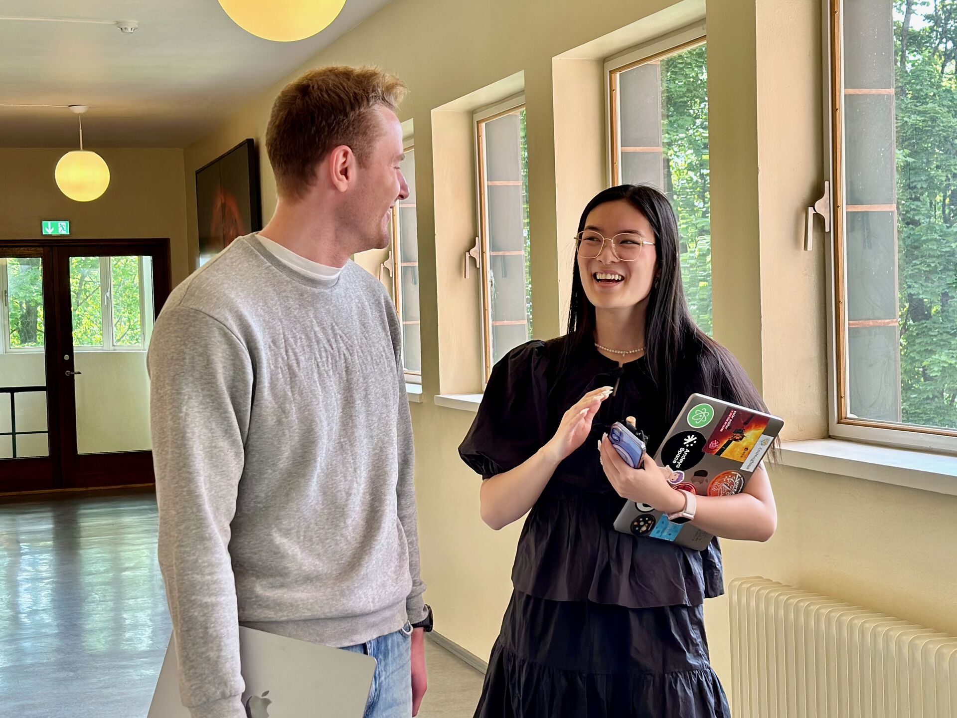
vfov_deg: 30.3
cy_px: 359
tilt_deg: -1.9
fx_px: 1327
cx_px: 478
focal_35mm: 48
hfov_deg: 39.7
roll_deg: +1.9
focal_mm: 6.86
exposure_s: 1/269
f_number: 1.78
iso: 80
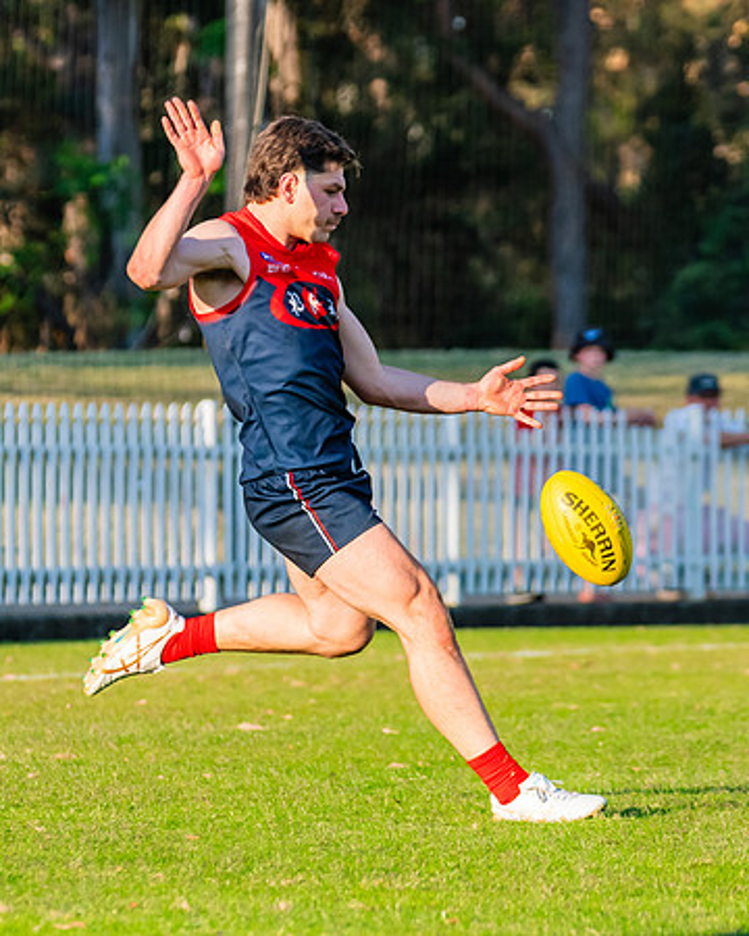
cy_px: 560
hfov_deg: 3.4
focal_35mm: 452
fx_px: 12512
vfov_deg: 4.3
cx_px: 371
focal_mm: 220
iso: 800
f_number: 6.3
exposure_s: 1/1250
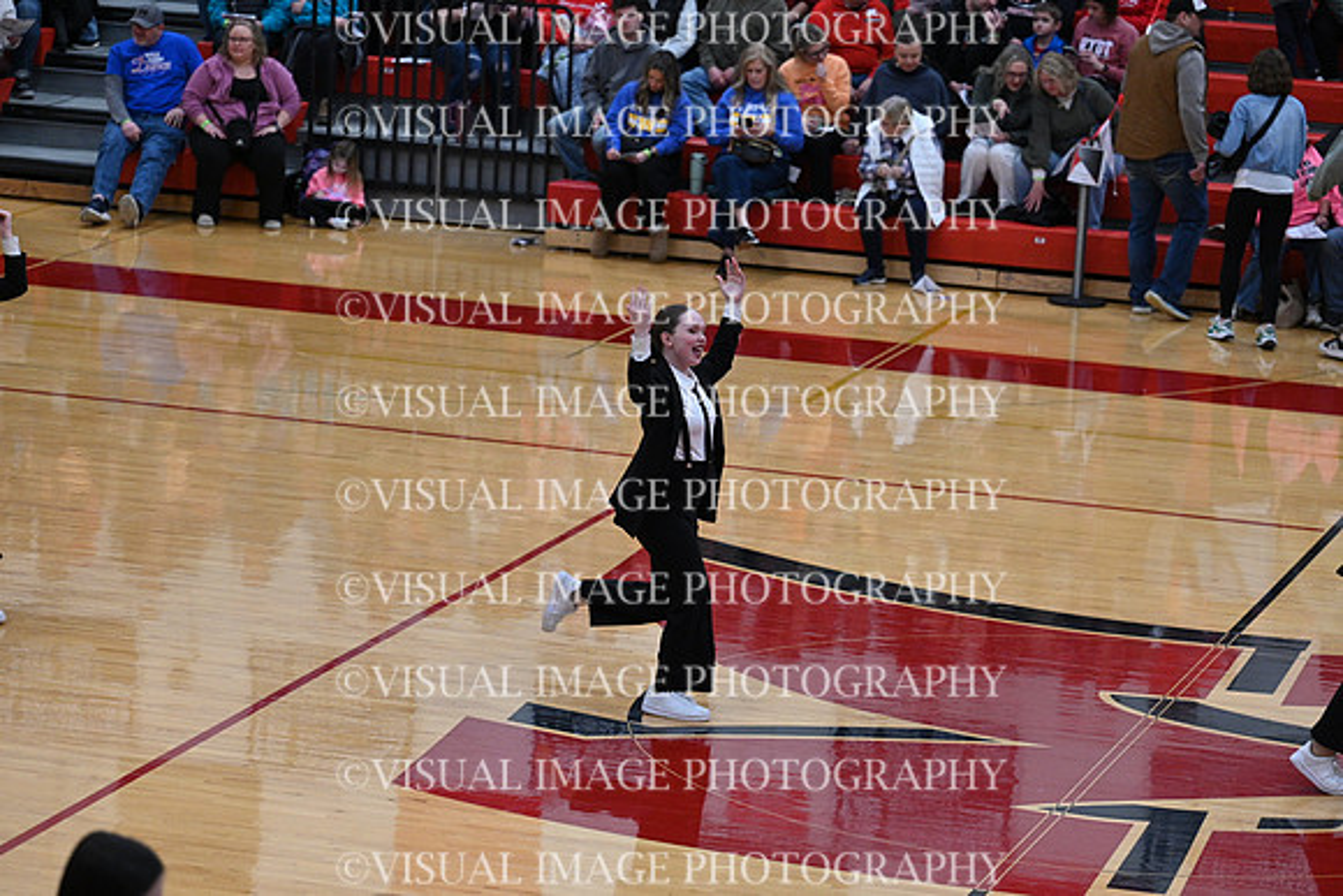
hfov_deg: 15.8
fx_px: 4851
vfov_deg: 10.6
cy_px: 448
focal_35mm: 130
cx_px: 672
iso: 4000
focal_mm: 130
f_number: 4
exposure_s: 1/400
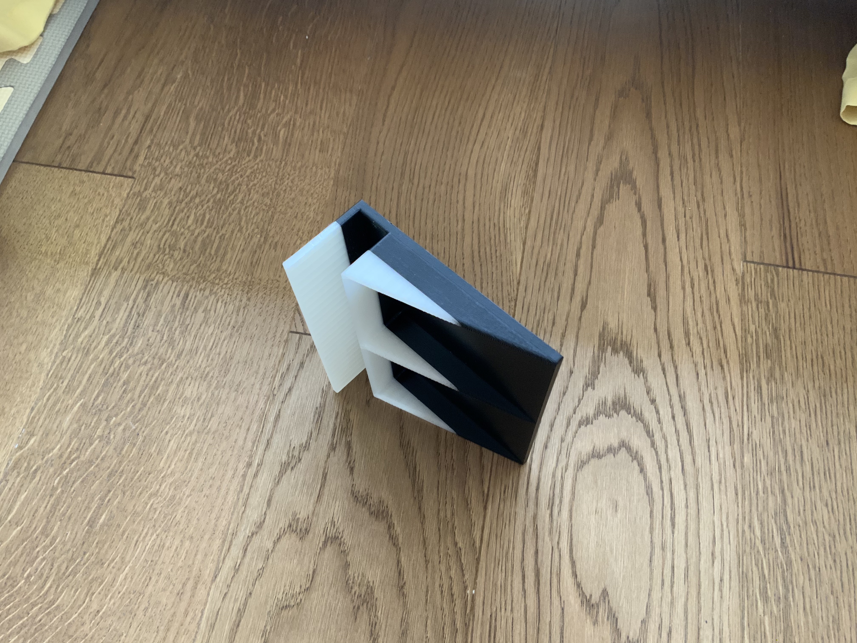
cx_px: 428
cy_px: 322
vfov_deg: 48.2
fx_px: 718
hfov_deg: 61.7
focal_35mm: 29
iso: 160
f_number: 1.8
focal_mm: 3
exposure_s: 1/60
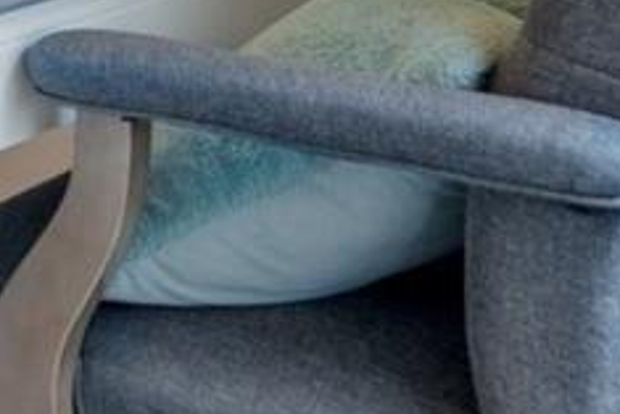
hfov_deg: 17.7
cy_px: -340
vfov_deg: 12.3
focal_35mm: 102
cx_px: -338
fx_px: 1758
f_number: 8
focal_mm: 10
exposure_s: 1/2.5
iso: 250
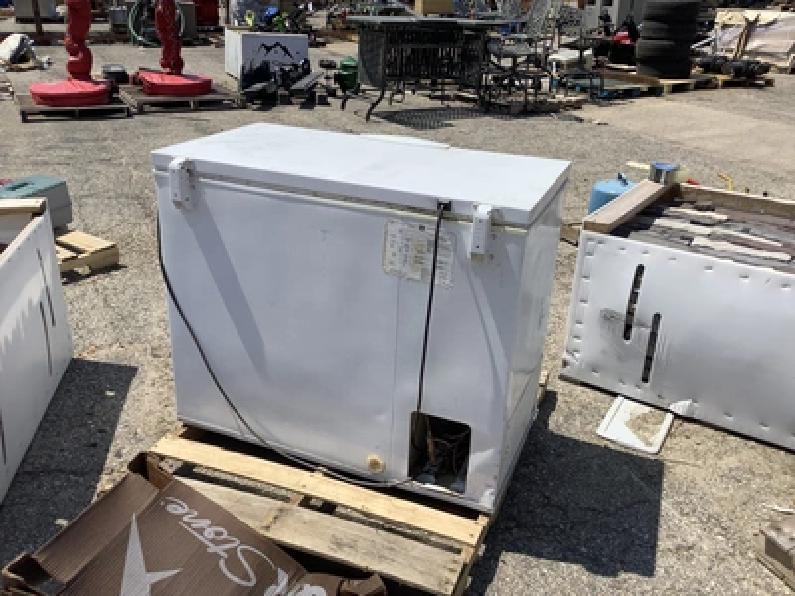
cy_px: 298
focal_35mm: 31
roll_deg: +0.3
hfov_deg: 58.4
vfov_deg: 45.4
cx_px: 398
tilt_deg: -24.4
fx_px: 712
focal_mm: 3.3
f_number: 2.4
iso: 25
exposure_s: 1/2331
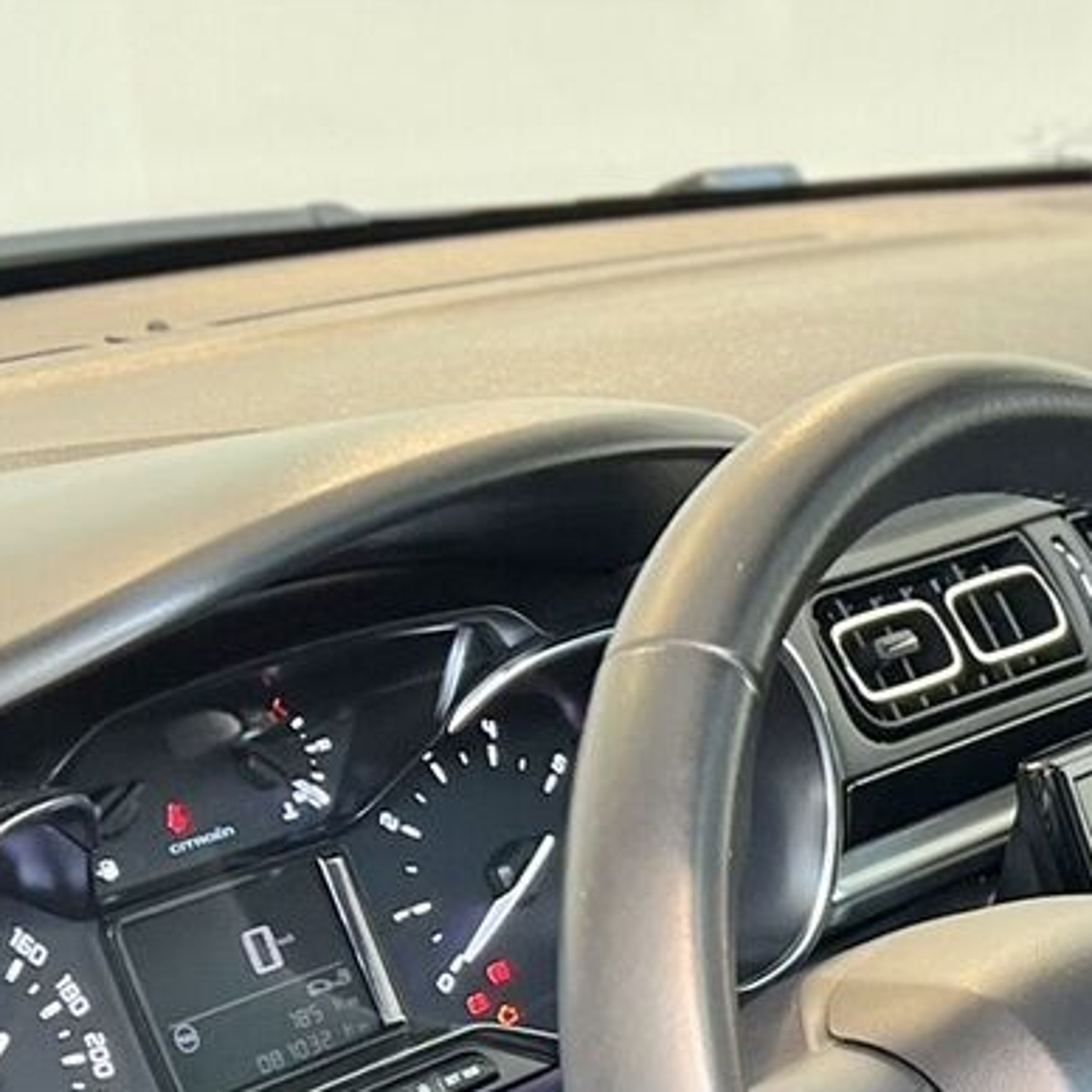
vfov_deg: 16.6
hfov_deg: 15.8
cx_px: 1651
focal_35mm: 101
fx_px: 3605
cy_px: 1275
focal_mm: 5.7
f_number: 1.5
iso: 160
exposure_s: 1/50
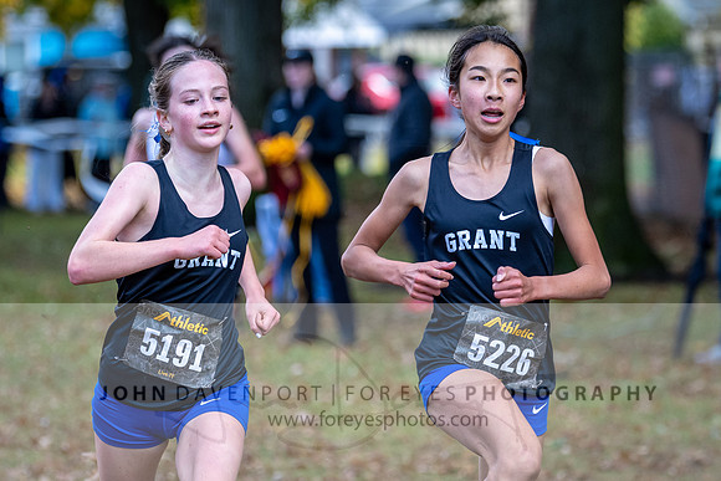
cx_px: 458
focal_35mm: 251
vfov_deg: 5.5
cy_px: 280
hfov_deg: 8.2
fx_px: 5032
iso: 640
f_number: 2.8
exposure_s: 1/1000
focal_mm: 135
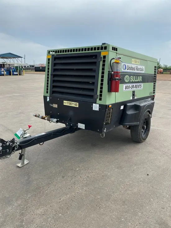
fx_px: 171
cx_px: 86
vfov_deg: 67.3
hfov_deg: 53.1
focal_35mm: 26
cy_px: 114
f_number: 1.8
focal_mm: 4.25
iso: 32
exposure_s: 1/1135
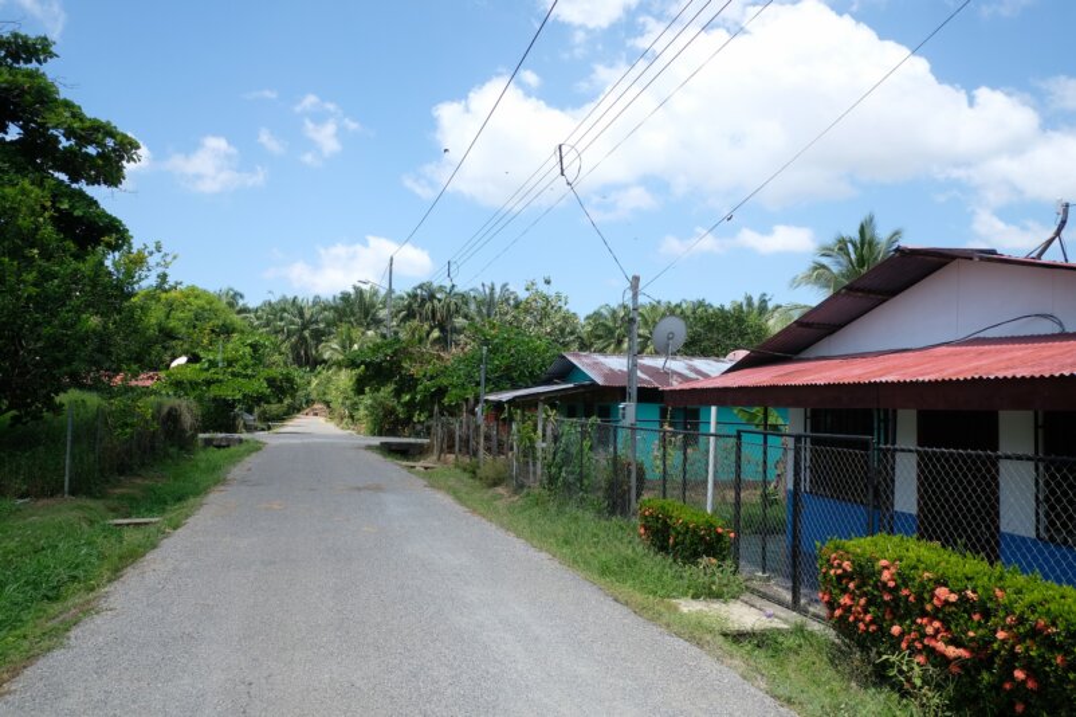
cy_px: 358
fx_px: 807
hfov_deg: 67.4
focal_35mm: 27
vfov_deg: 47.9
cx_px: 538
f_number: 2.8
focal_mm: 18
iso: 200
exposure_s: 1/2000
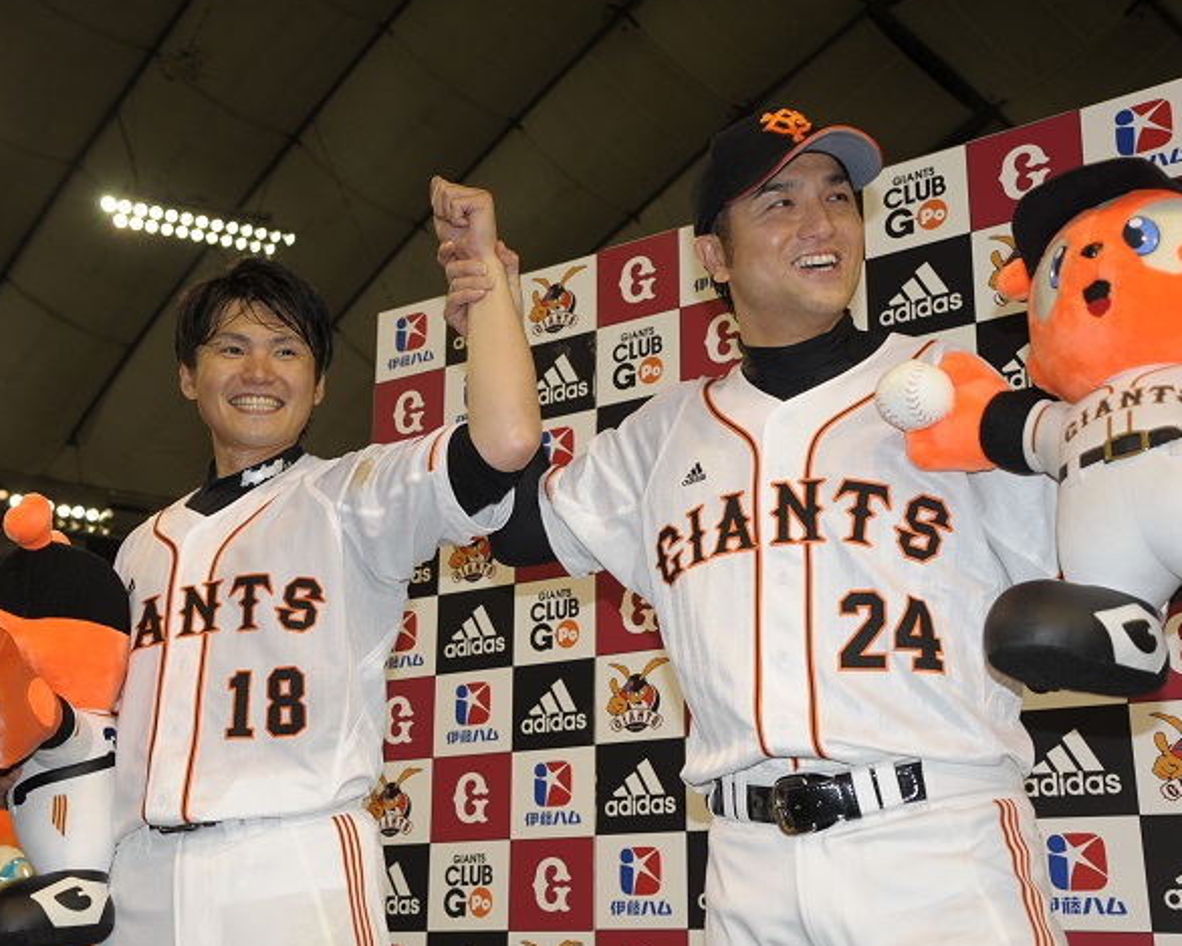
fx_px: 1854
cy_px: 471
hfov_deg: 35.3
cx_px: 492
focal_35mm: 53
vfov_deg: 28.6
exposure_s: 1/160
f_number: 6.3
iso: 500
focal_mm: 46
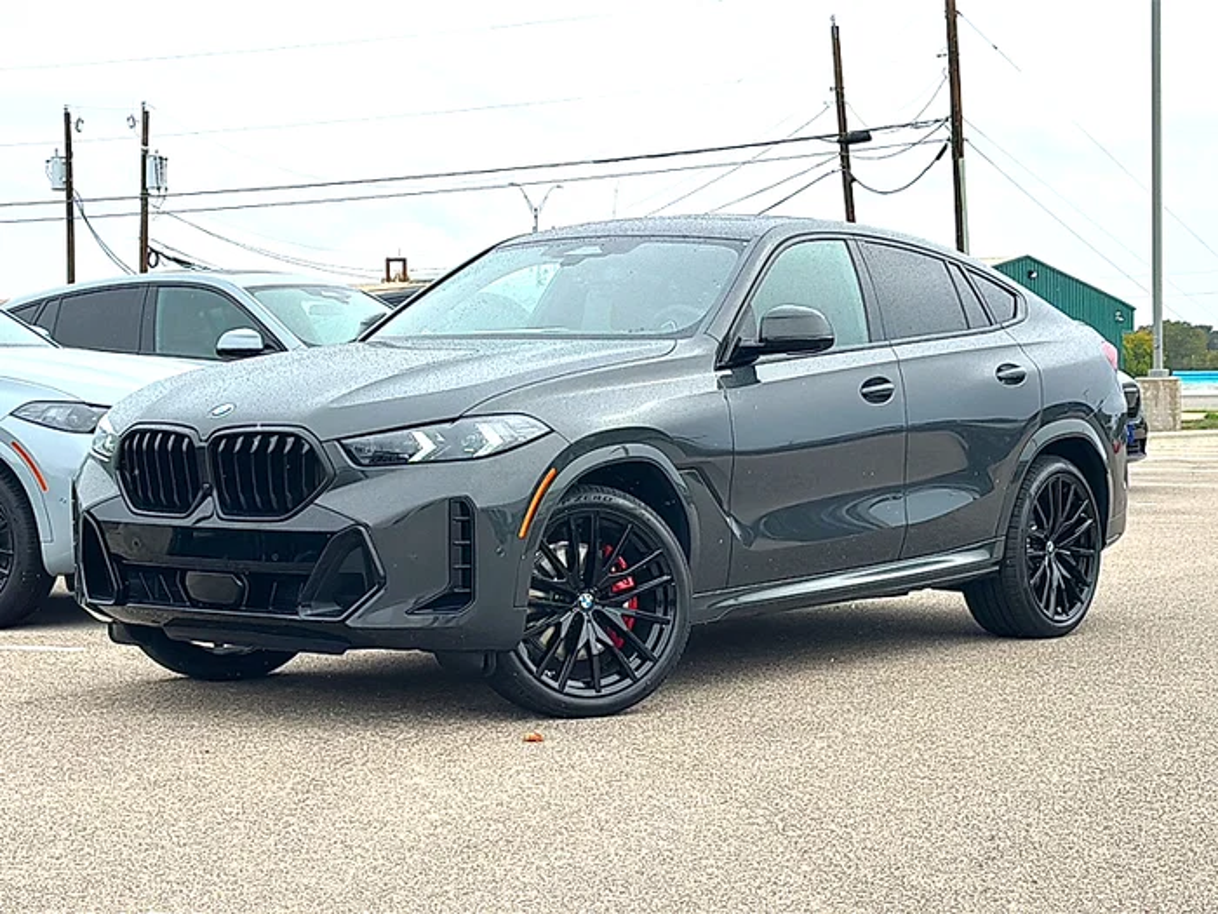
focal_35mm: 62
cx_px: 609
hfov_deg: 31.2
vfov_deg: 23.7
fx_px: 2182
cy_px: 457
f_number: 1.78
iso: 64
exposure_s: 1/1727
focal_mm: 6.86
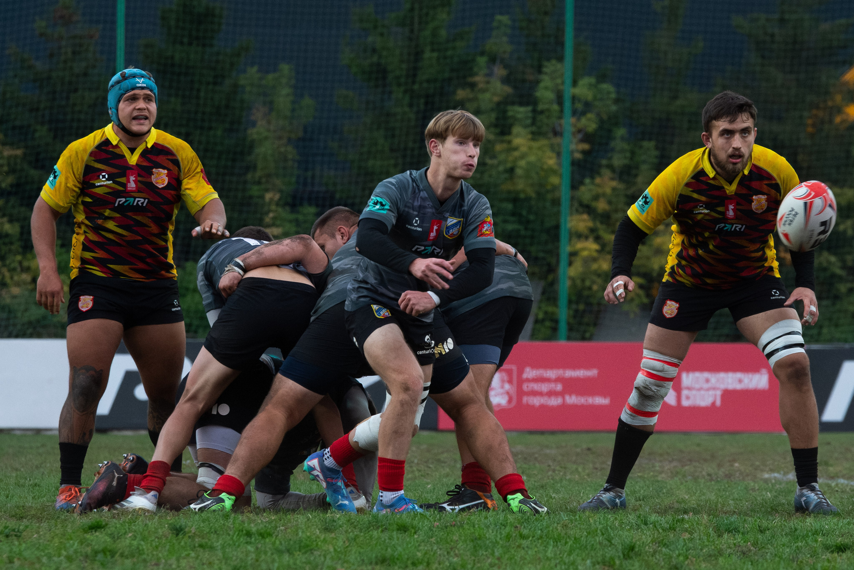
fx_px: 8836
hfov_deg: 5.5
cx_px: 442
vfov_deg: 3.7
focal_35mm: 373
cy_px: 246
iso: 1250
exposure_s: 1/800
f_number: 7.1
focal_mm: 200
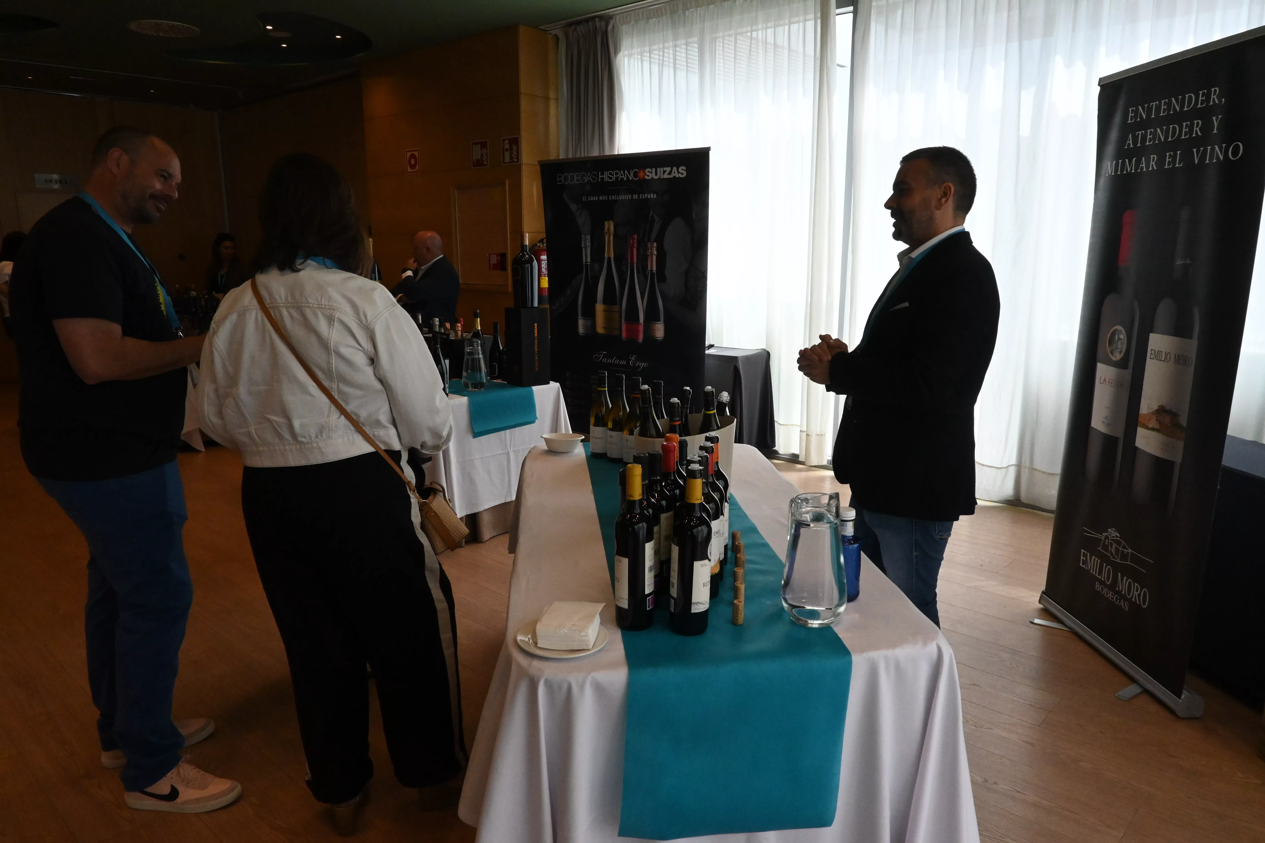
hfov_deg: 73.7
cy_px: 422
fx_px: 843
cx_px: 632
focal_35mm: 24
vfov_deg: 53.1
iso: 3200
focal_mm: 16
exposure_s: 1/640
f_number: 13
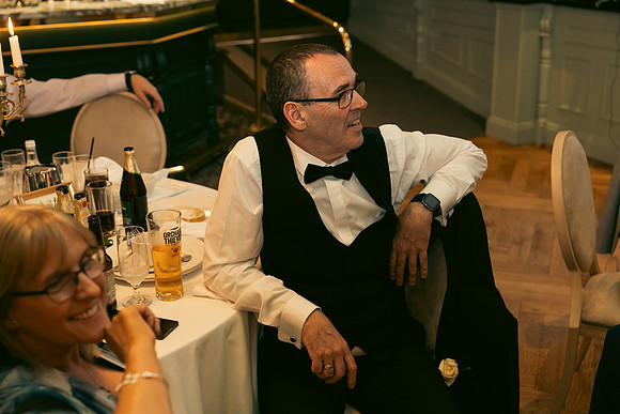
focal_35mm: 47
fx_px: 810
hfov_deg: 41.9
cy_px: 207
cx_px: 310
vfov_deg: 28.7
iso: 2500
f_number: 3.5
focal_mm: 47
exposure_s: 1/160
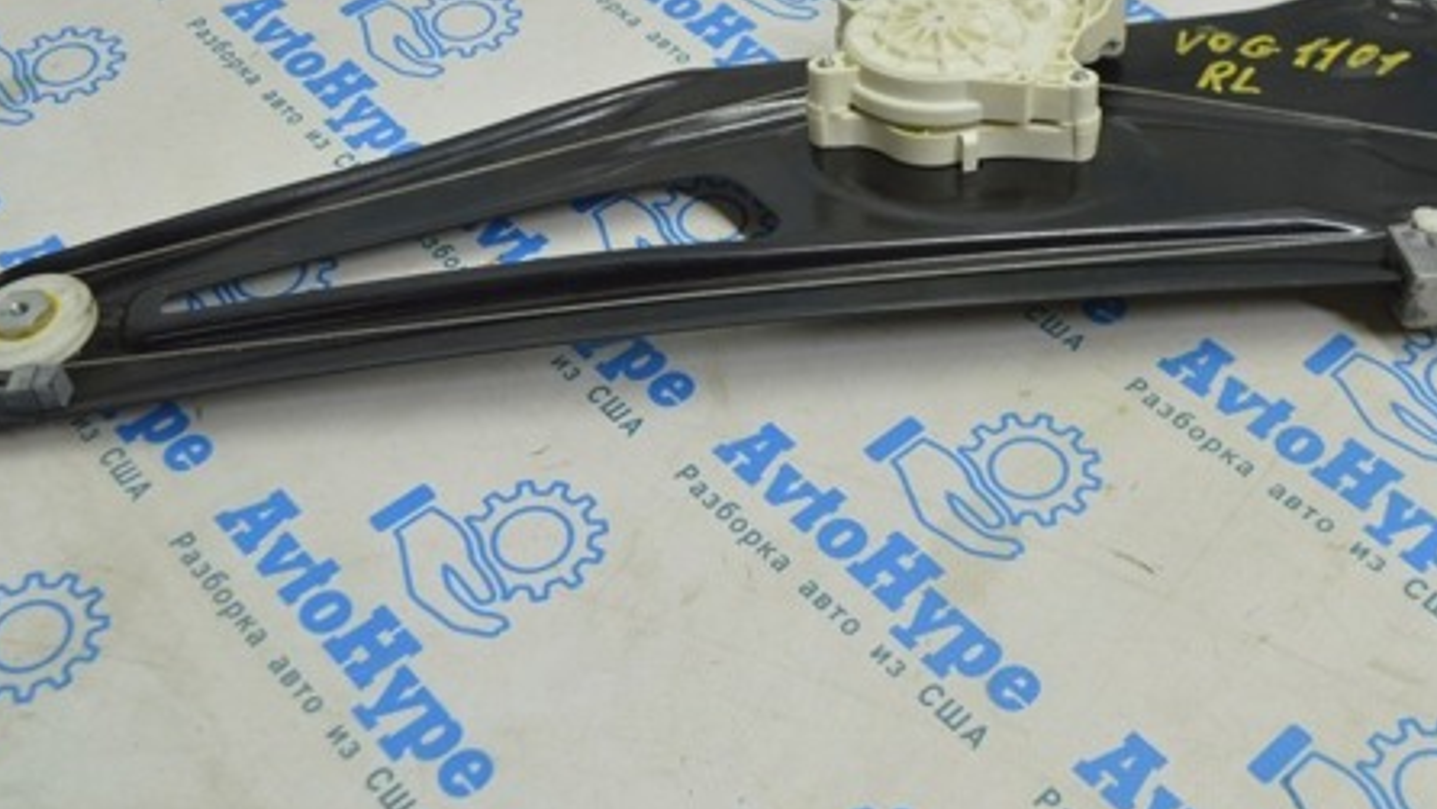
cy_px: 263
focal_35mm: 52
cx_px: 834
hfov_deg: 39.9
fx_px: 1972
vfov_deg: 23.1
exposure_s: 1/25
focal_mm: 23
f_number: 5.6
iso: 400
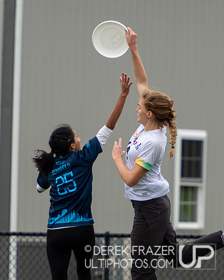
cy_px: 192
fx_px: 6546
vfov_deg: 2.5
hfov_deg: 2.0
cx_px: 155
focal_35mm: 790
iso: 720
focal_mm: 380
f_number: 5.6
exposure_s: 1/1000
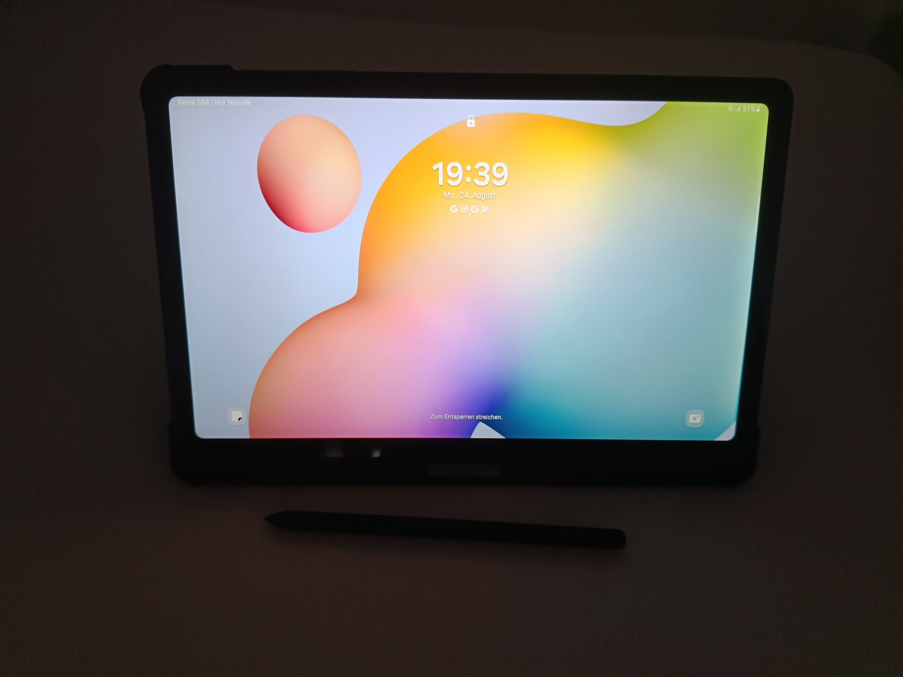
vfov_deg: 56.8
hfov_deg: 71.6
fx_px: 626
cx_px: 452
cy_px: 338
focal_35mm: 24
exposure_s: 1/100
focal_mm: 5.27
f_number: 1.7
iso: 500
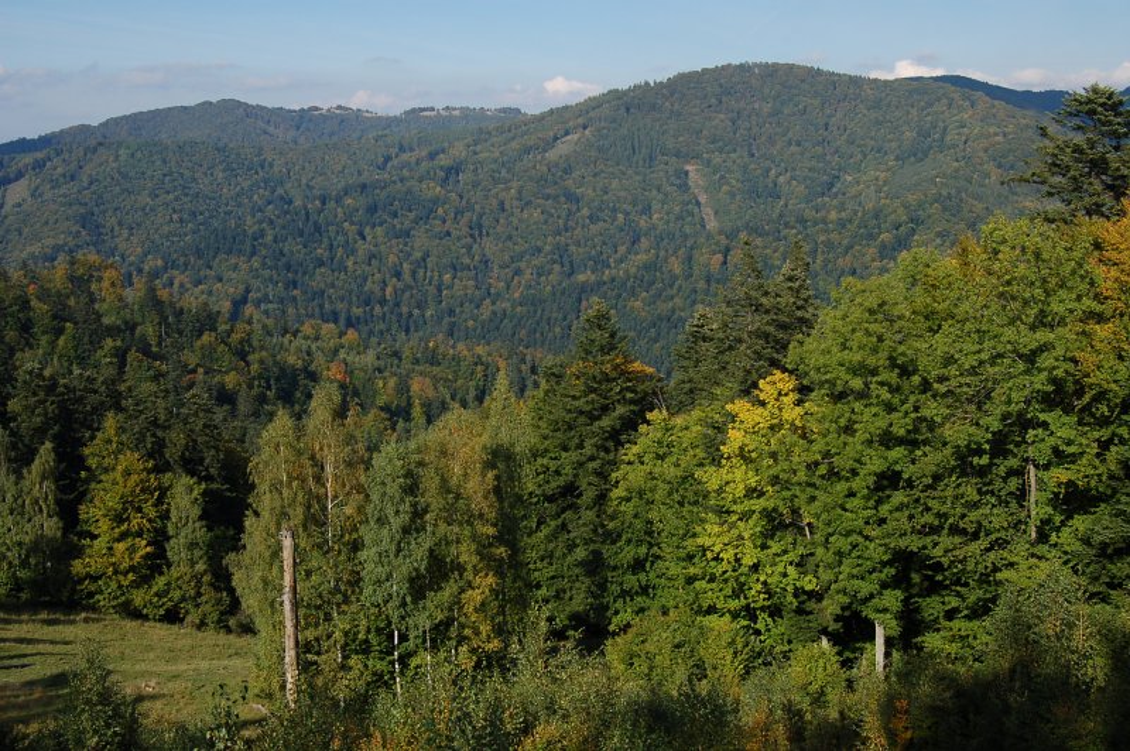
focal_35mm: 39
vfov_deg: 34.2
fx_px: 1223
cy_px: 376
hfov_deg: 49.6
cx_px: 565
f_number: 10
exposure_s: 1/250
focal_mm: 26
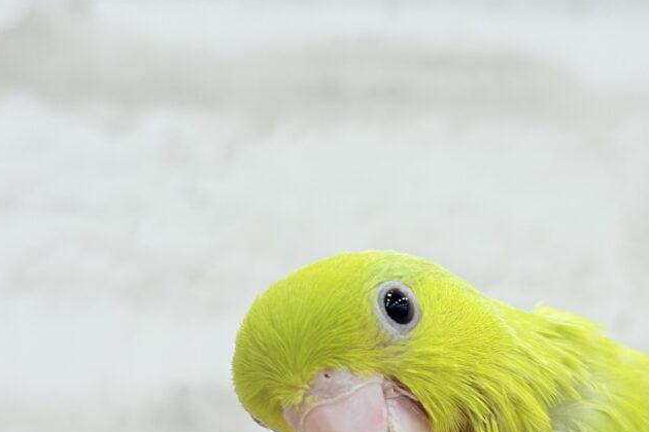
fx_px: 1857
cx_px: 541
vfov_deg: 13.2
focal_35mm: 103
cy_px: 382
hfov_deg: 19.6
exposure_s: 1/100
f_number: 1.6
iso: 50
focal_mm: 5.96
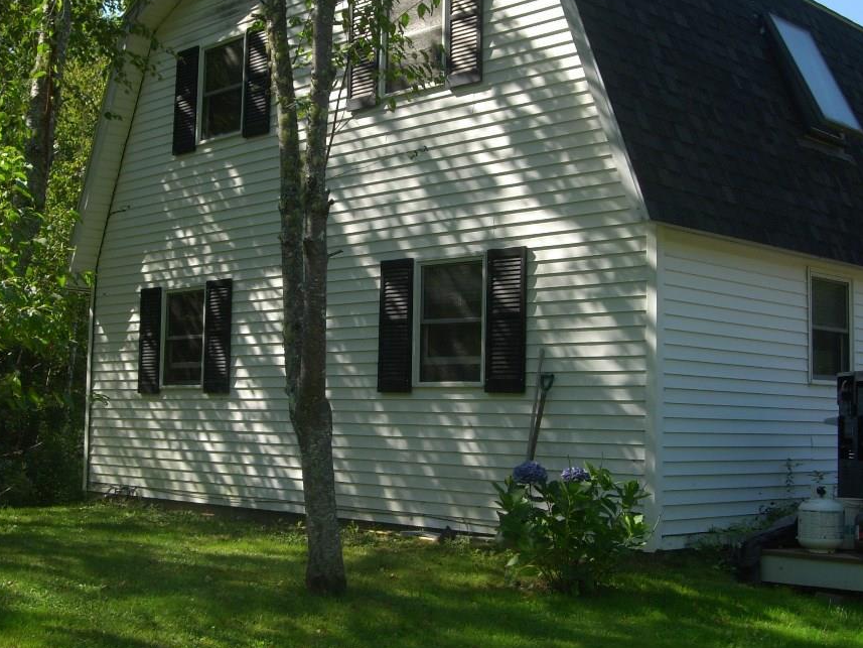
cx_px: 359
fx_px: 1222
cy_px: 290
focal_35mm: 49
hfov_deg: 38.8
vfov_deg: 29.7
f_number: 4.9
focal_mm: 8.5
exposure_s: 1/322
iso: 79
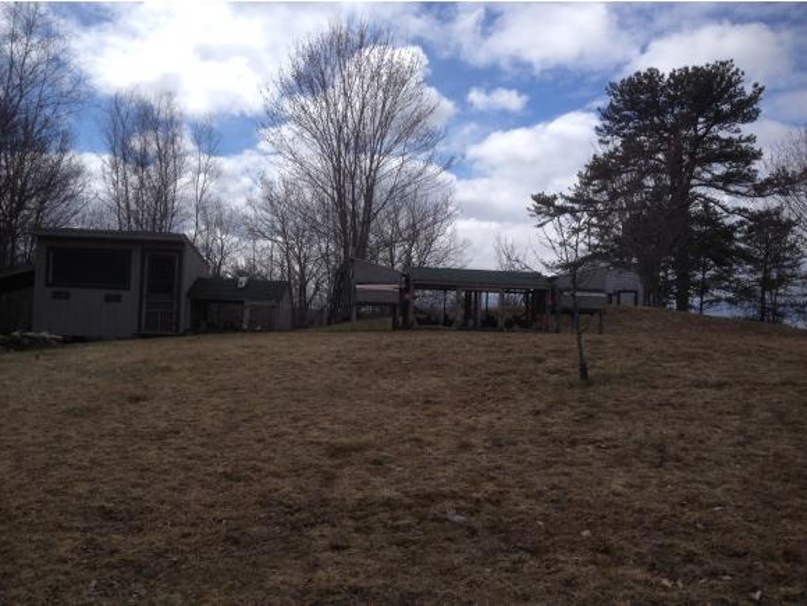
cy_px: 303
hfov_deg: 52.6
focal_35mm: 35
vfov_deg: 40.8
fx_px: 817
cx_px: 404
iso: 50
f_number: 2.4
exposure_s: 1/2632
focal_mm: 4.28
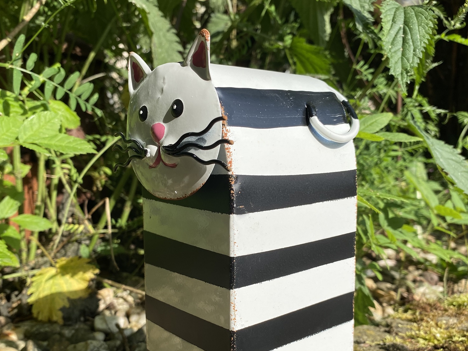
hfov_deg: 52.6
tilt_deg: -5.2
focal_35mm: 35
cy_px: 229
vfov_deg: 40.3
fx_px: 473
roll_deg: +2.2
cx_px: 233
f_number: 1.8
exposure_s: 1/1678
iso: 32
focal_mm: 4.25
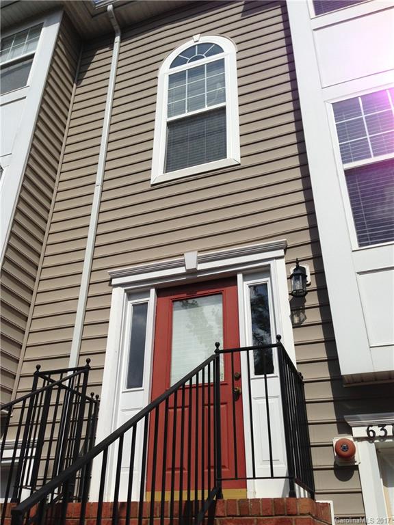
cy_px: 262
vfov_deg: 55.4
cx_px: 197
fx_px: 501
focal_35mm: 33
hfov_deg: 42.9
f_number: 2.4
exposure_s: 1/4525
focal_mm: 4.13
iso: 50
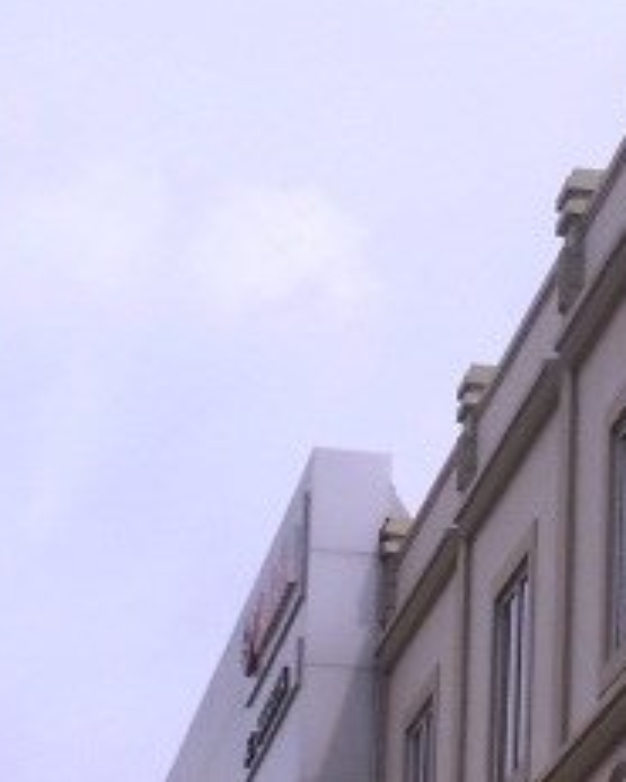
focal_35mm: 156
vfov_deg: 12.2
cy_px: 738
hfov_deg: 9.8
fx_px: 3610
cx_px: 612
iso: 64
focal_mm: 6.3
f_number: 4.6
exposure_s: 1/1600
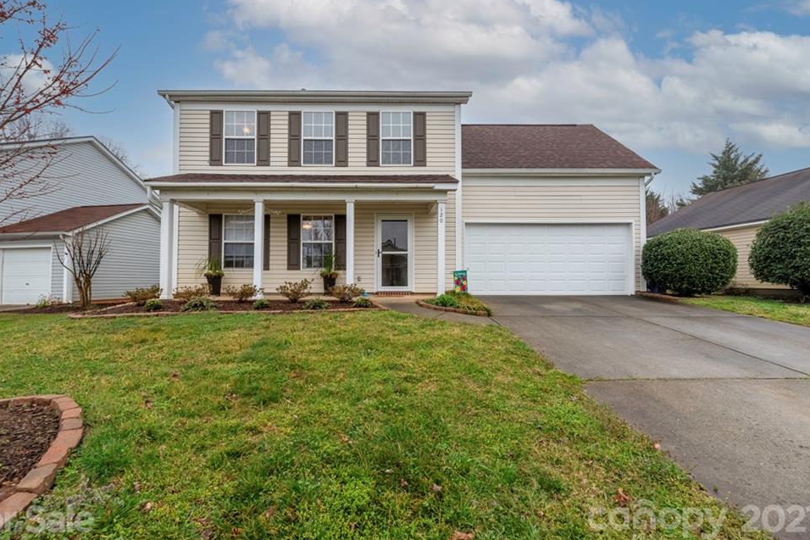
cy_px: 268
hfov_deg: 100.4
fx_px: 337
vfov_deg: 77.3
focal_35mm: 15
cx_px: 391
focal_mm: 14
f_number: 5.6
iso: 320
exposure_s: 1/4000
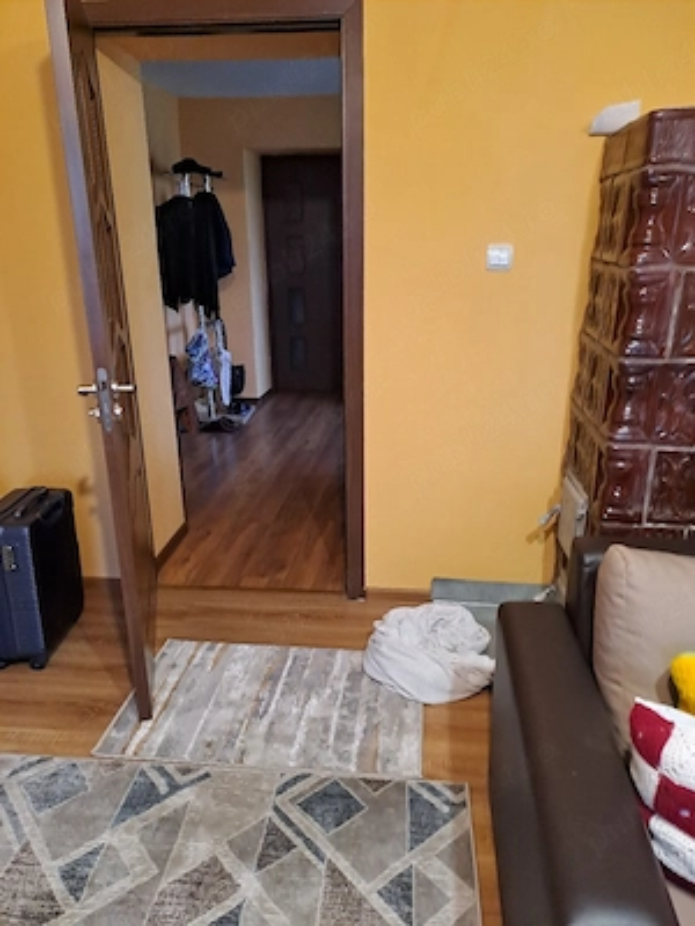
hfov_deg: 54.9
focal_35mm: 25
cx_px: 348
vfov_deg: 69.4
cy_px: 463
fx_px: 669
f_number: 1.8
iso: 320
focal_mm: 4.65
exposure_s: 1/33
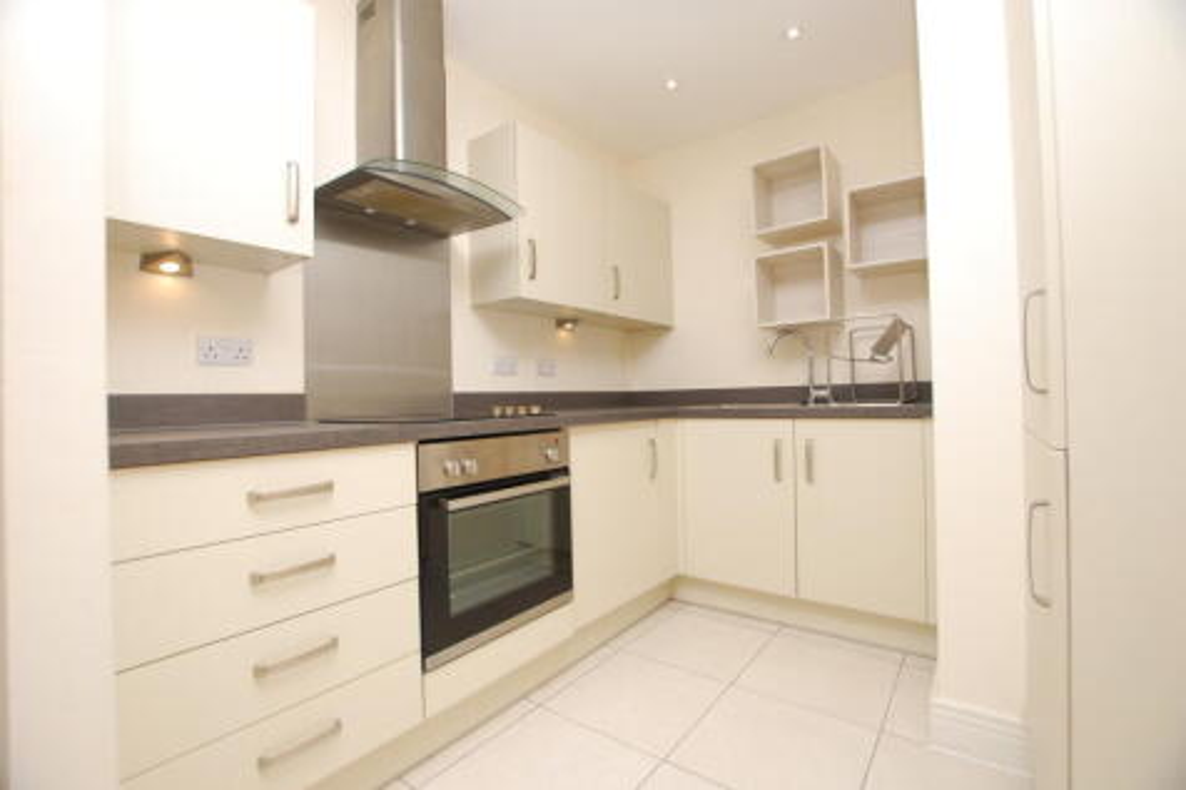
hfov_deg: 100.4
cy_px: 395
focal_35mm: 15
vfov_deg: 77.3
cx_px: 593
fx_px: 494
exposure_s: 1/60
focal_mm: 10
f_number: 4
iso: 100
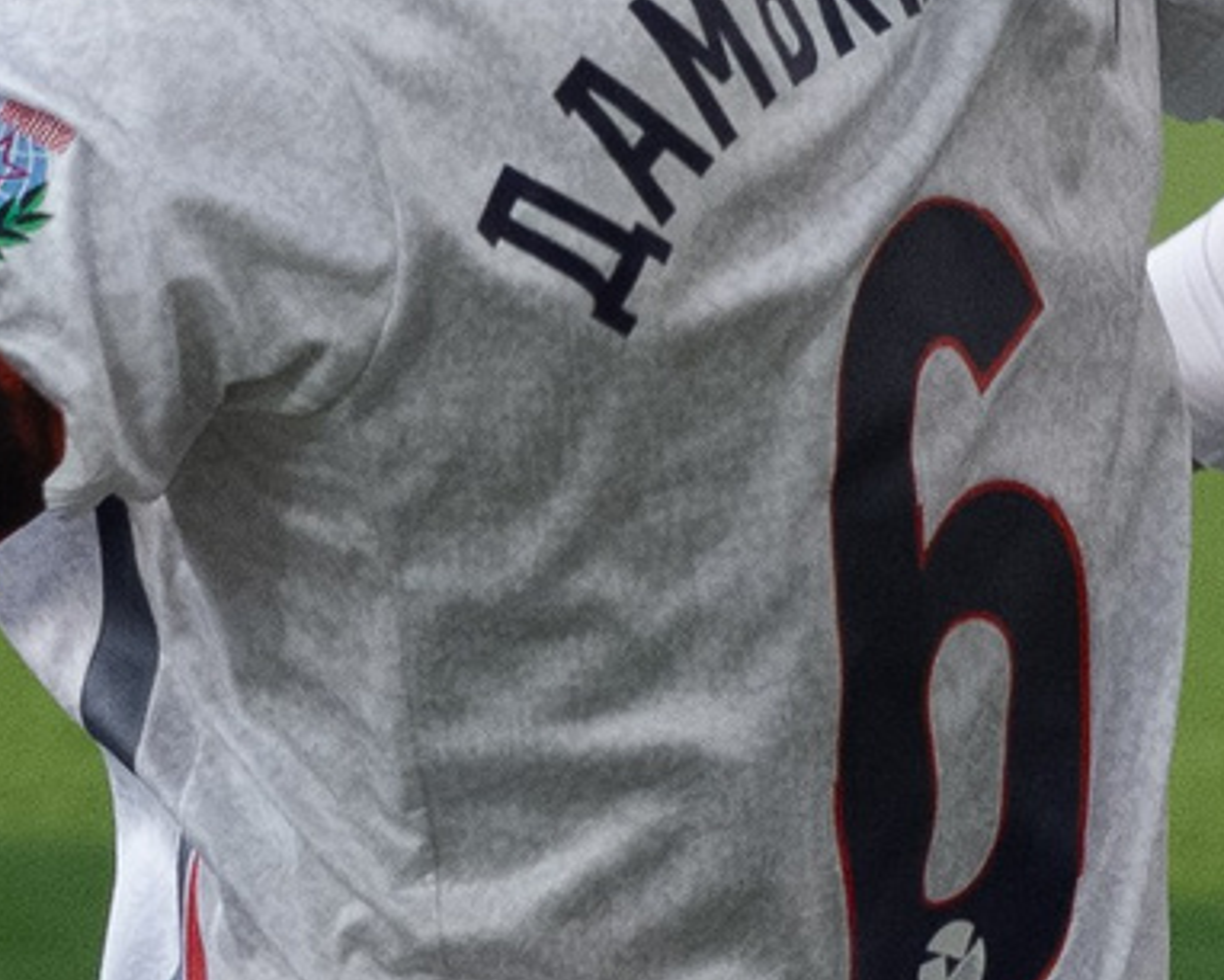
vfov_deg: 1.1
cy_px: 251
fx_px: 50959
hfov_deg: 1.4
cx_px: -2331
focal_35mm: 1406
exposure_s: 1/1000
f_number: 5
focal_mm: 95
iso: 800
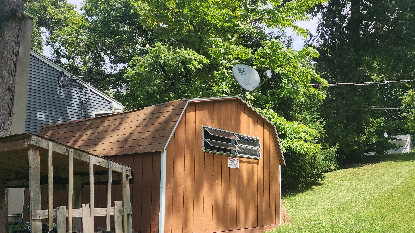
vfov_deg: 33.4
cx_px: 283
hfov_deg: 55.2
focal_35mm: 35
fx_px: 385
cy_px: 158
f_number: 1.8
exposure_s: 1/786
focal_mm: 6.4
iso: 12
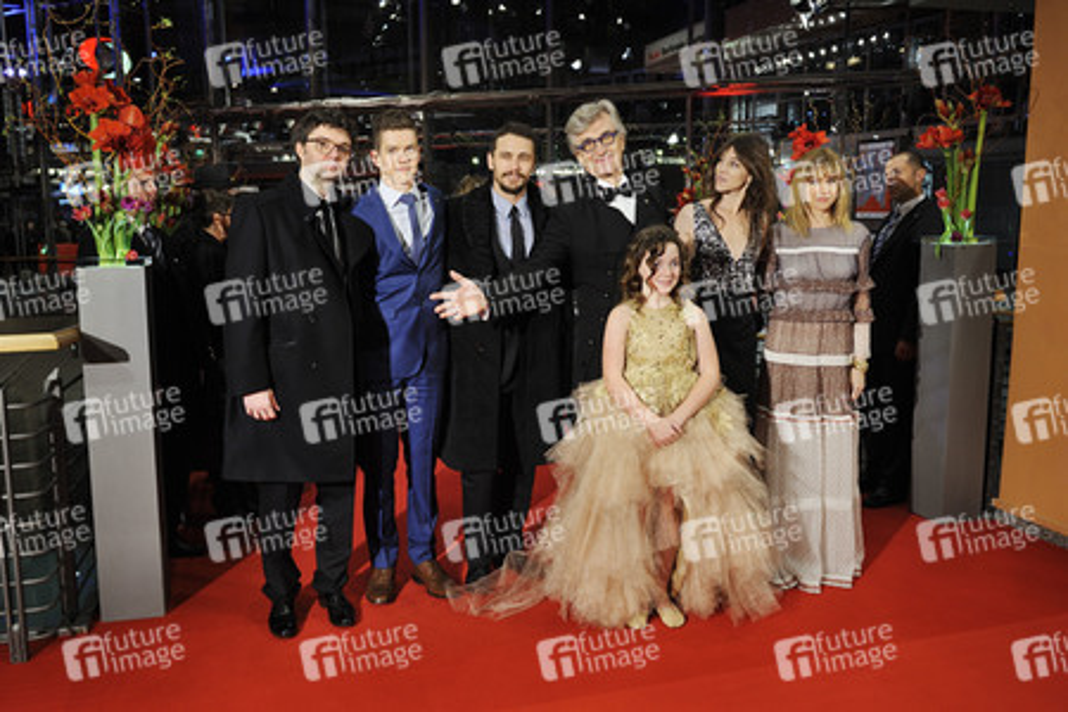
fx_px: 831
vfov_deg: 46.4
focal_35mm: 28
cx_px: 534
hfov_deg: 65.5
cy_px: 356
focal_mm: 28
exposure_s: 1/50
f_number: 4.5
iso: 500
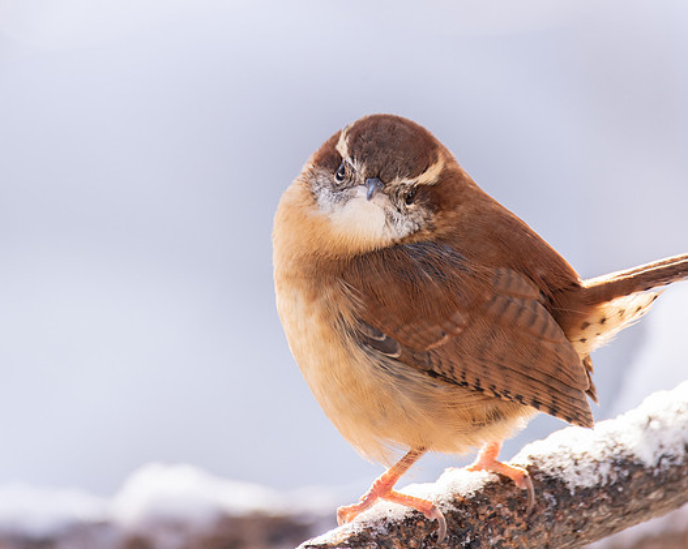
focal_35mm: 1021
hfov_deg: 1.9
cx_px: 294
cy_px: 155
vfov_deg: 1.5
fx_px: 20778
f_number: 6.3
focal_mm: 600
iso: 400
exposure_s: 1/200
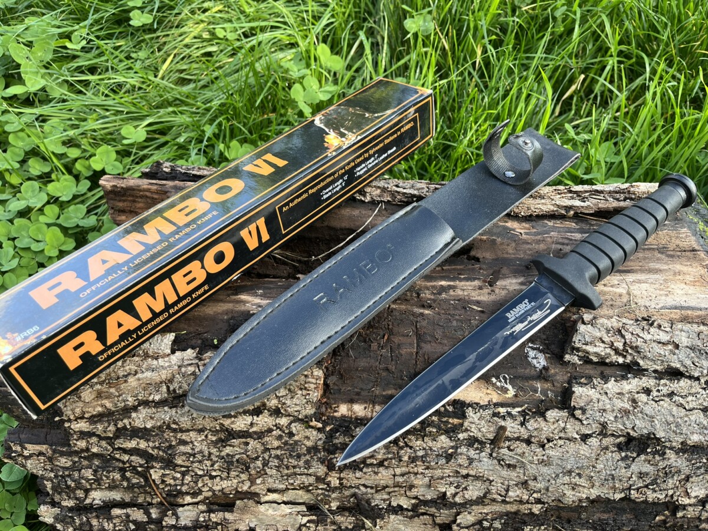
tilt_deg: -56.1
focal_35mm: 26
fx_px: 532
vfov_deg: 53.1
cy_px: 266
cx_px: 354
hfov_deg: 67.3
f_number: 1.6
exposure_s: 1/159
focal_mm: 5.1
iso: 40
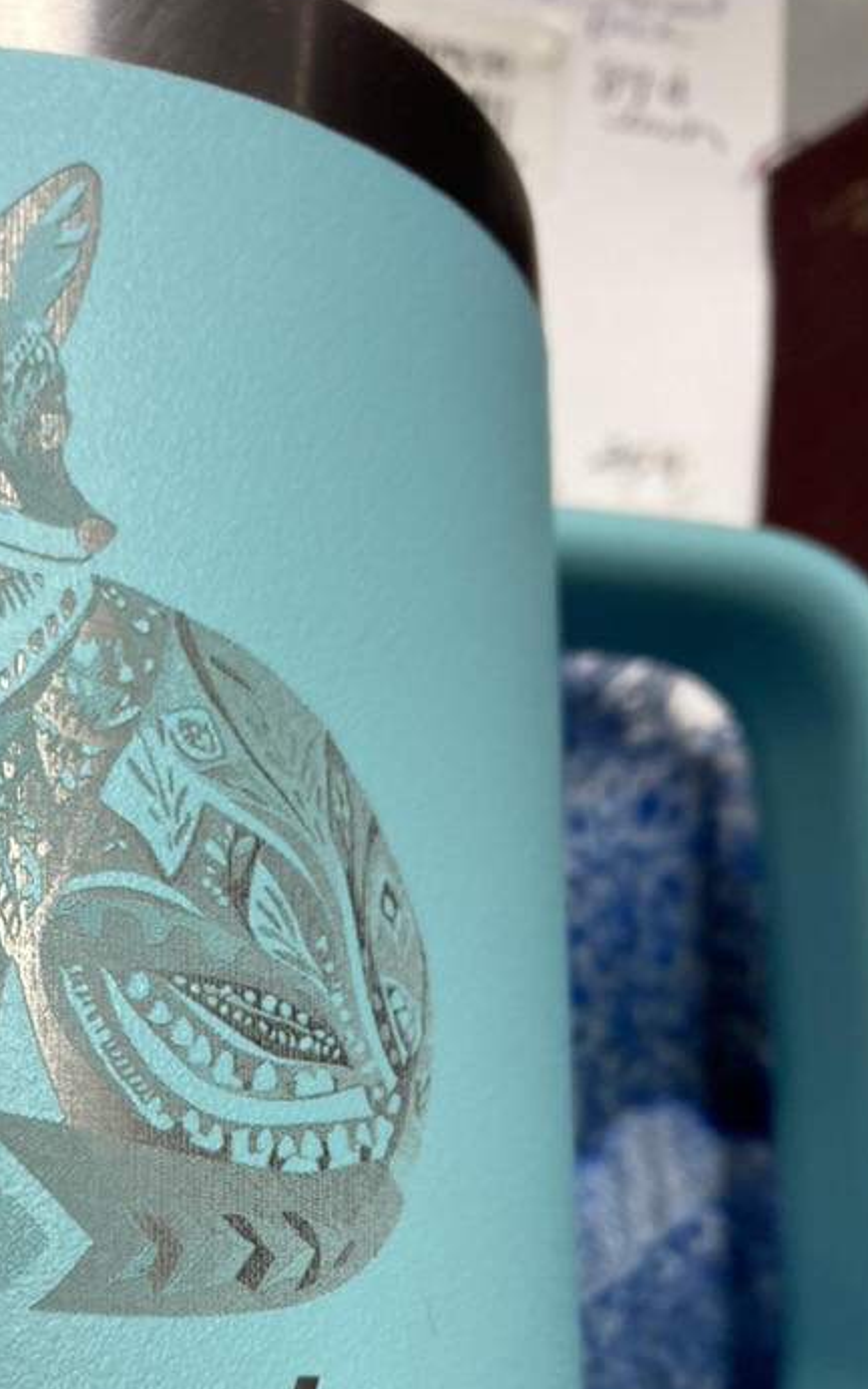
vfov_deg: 44.1
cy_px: 1003
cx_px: 123
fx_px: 1665
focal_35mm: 44
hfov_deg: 28.3
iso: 50
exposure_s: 1/60
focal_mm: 3.99
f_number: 1.8
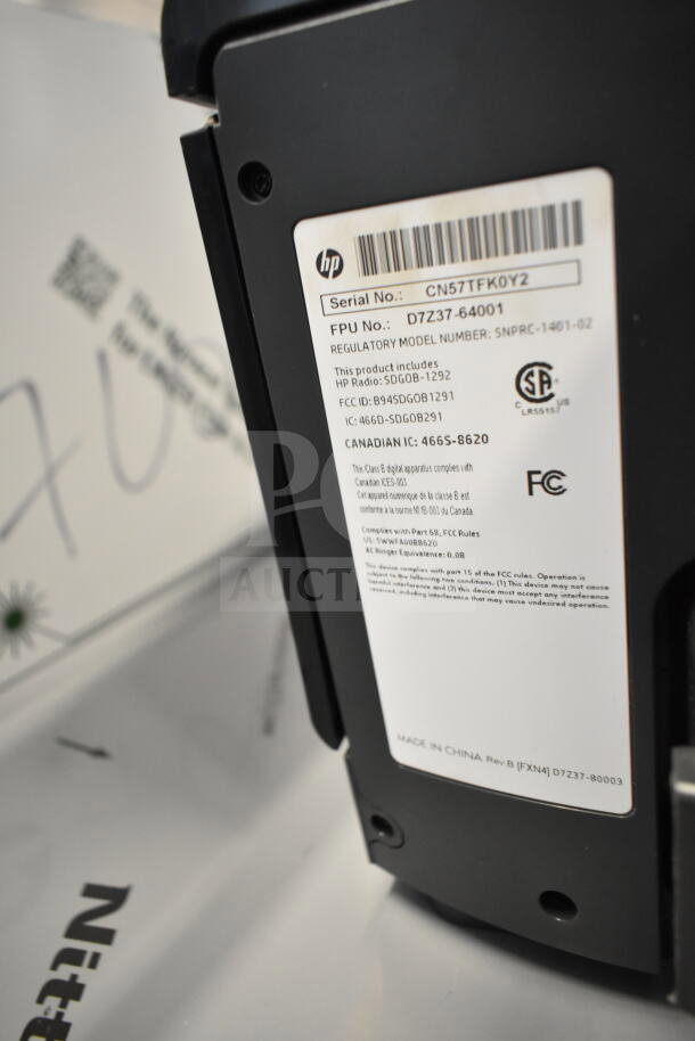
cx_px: 348
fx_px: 781
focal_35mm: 27
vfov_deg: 67.4
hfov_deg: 48.0
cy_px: 520
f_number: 3.5
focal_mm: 18
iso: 2500
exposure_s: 1/30
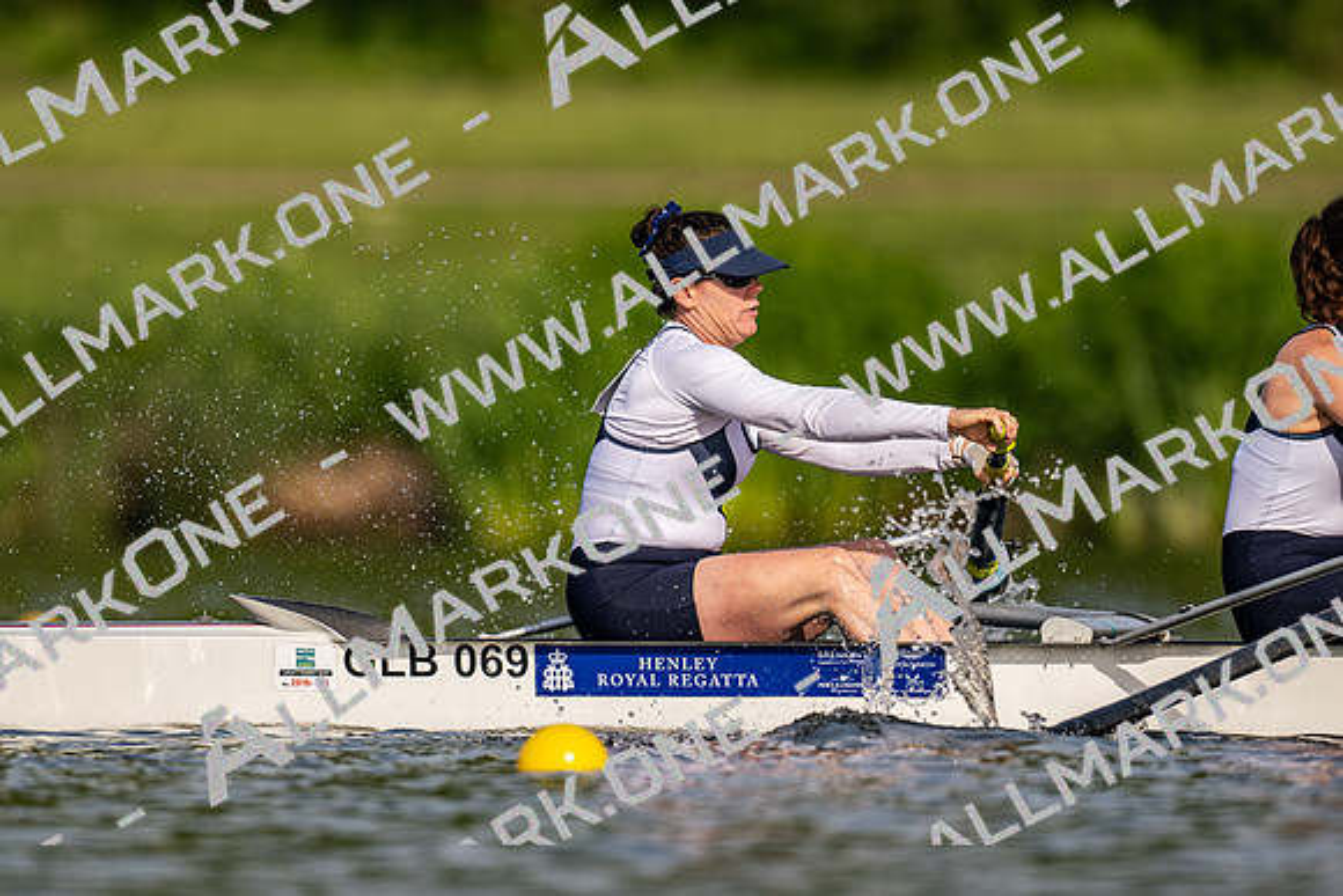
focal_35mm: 900
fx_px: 33599
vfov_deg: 1.5
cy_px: 448
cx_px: 672
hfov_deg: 2.3
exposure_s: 1/2500
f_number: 4
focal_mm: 600
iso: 200
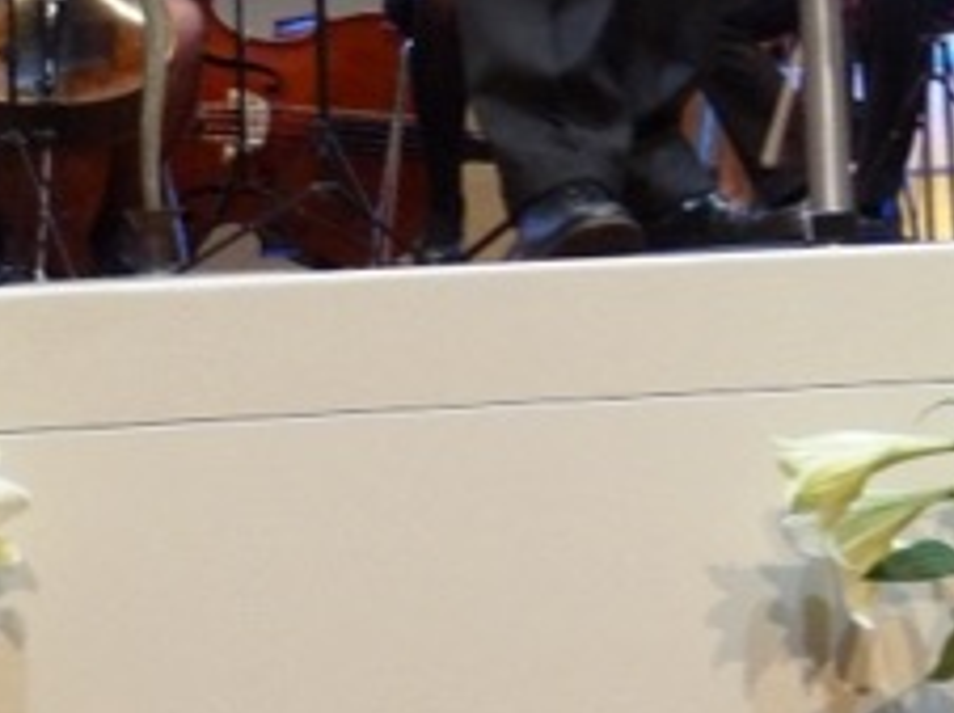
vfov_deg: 8.1
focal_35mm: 178
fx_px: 4900
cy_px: -367
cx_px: 779
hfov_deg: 11.1
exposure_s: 1/15
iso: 400
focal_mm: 11.3
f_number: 4.5
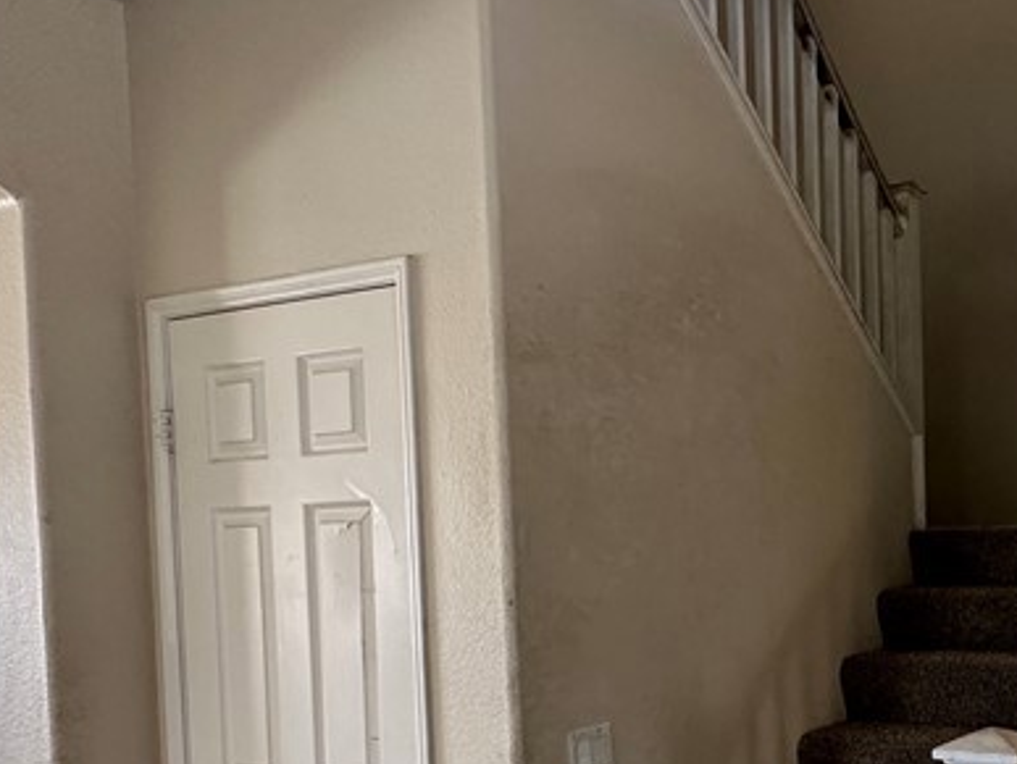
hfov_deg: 43.1
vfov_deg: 37.6
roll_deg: +1.0
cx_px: 1014
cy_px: 588
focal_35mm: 37
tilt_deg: -2.0
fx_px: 1088
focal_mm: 2.22
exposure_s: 1/120
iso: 250
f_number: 2.2
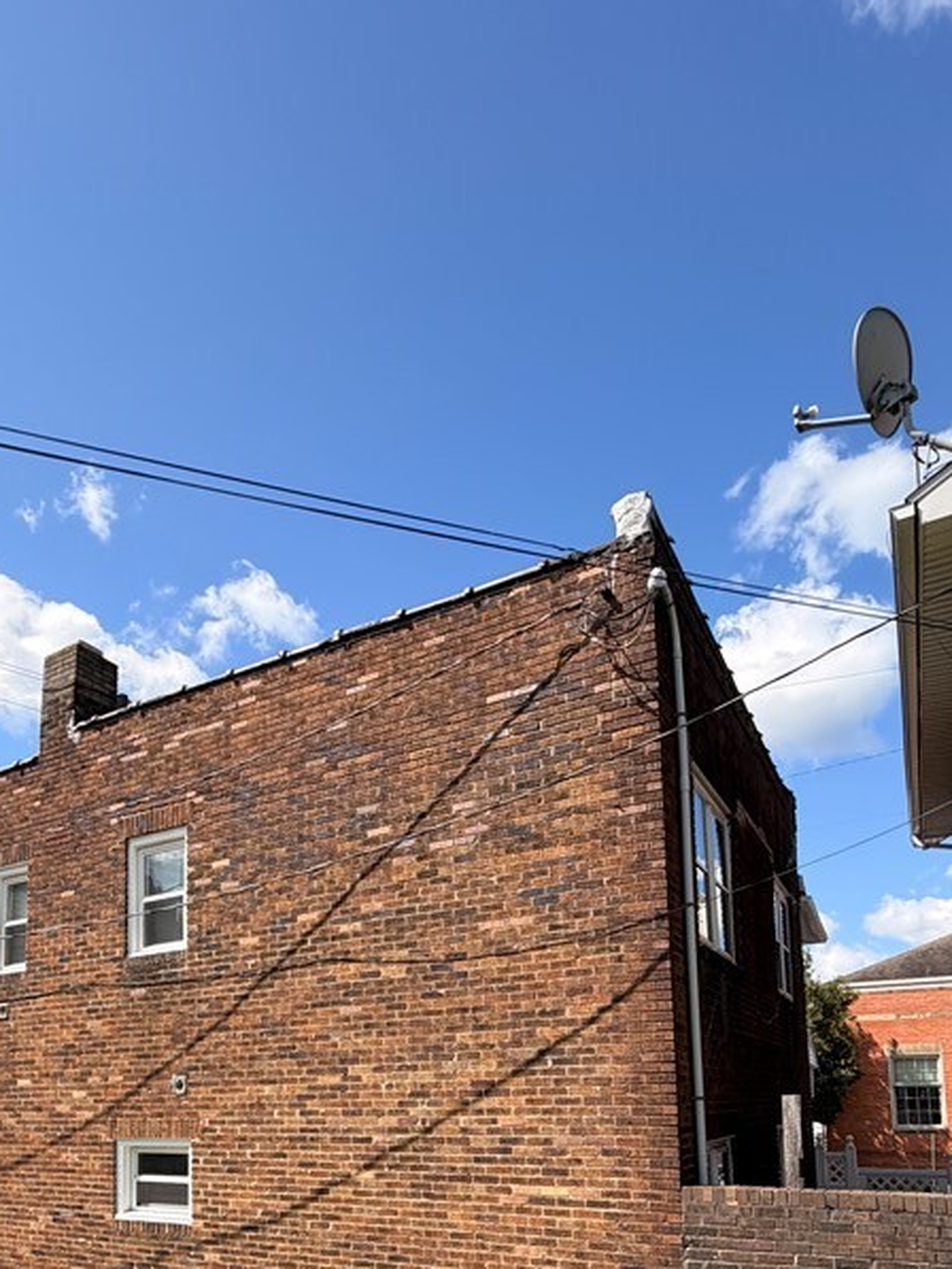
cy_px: 1012
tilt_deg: +6.2
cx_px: 414
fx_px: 880
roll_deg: +0.9
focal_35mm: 24
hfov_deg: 56.7
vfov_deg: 65.3
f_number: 2.2
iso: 25
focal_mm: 2.22
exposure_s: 1/770
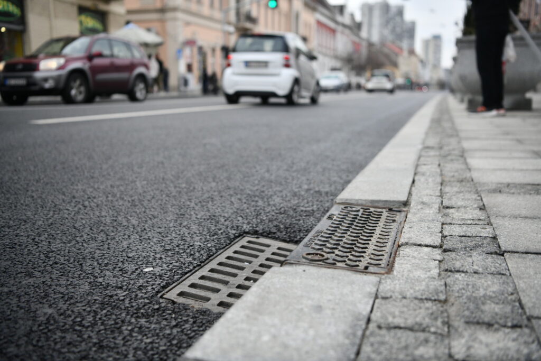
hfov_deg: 53.1
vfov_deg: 36.9
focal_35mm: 36
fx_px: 541
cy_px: 180
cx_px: 270
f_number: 2.8
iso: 500
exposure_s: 1/6400
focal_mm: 36
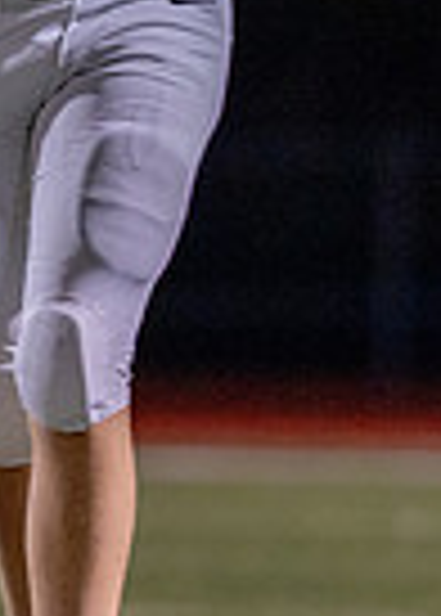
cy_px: 3
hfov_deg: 1.6
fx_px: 15451
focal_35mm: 882
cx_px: 155
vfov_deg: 2.3
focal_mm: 135
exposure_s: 1/1250
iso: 2500
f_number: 1.8
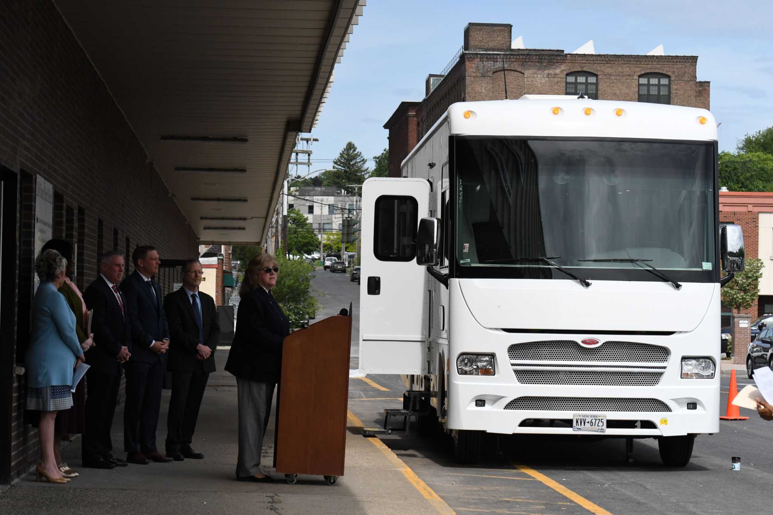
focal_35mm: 105
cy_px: 258
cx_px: 386
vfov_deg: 13.0
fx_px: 2254
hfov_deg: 19.5
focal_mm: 70
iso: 1600
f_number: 6.3
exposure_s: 1/8000
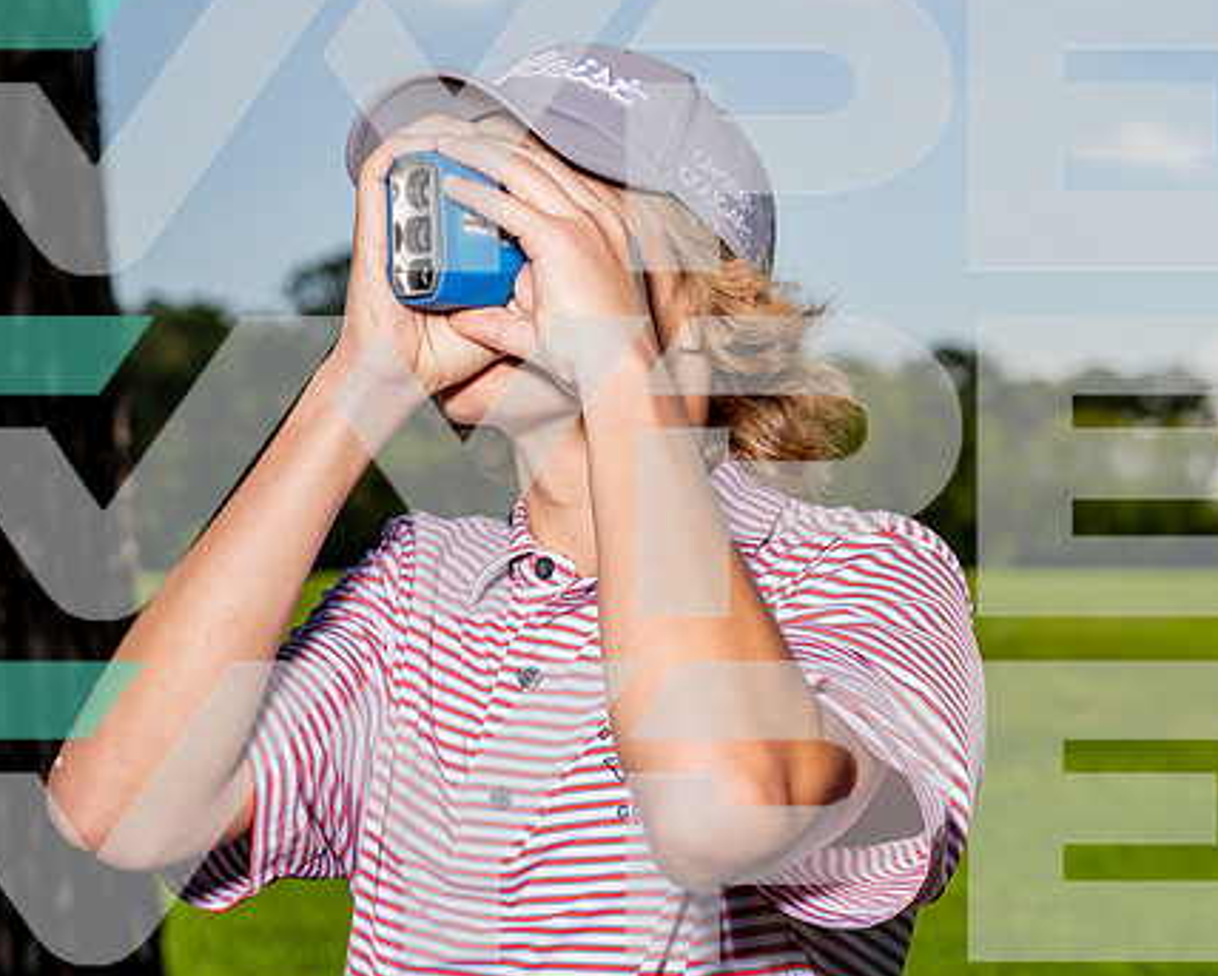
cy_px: 447
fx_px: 3535
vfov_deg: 15.7
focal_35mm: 98
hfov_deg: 19.5
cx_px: 581
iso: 100
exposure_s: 1/1250
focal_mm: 70
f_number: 5.6
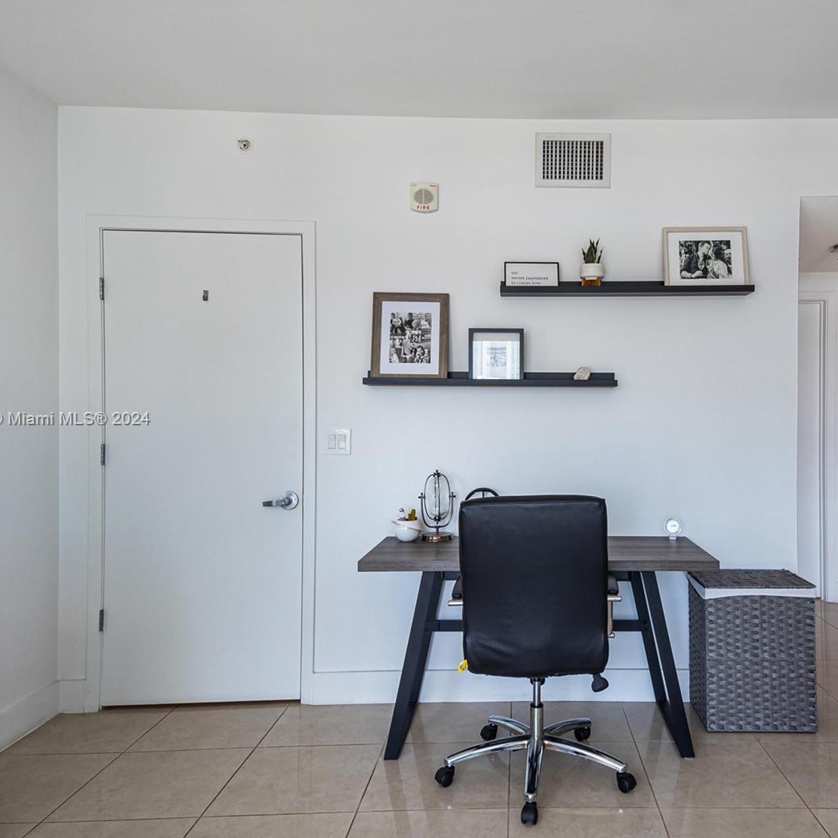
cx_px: 534
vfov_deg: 60.9
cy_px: 420
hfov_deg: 60.0
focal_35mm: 26
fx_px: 712
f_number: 7.1
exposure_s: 1/30
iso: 80
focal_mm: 10
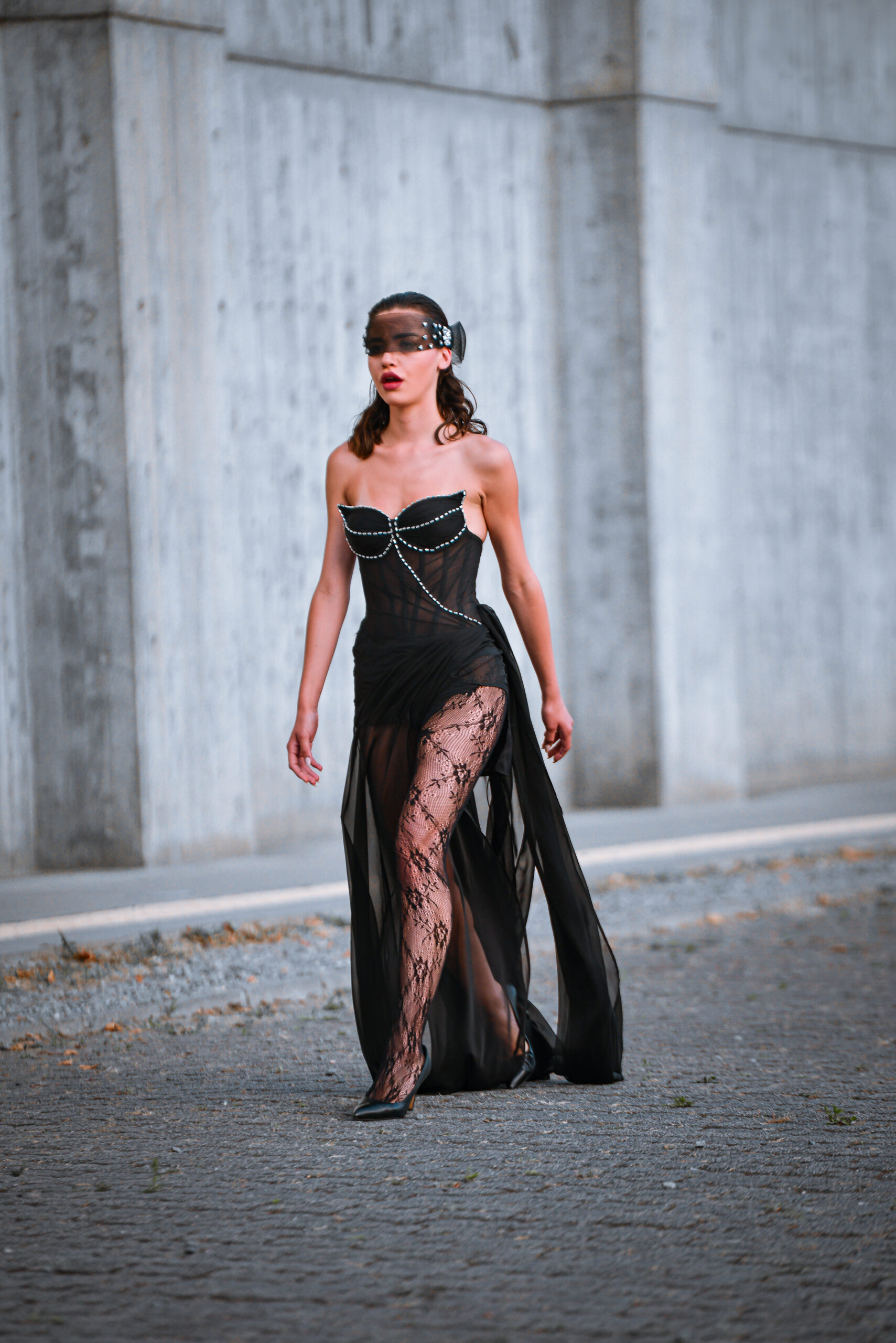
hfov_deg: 6.9
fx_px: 7459
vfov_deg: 10.3
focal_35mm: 200
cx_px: 448
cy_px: 672
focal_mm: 200
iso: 320
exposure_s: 1/500
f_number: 4
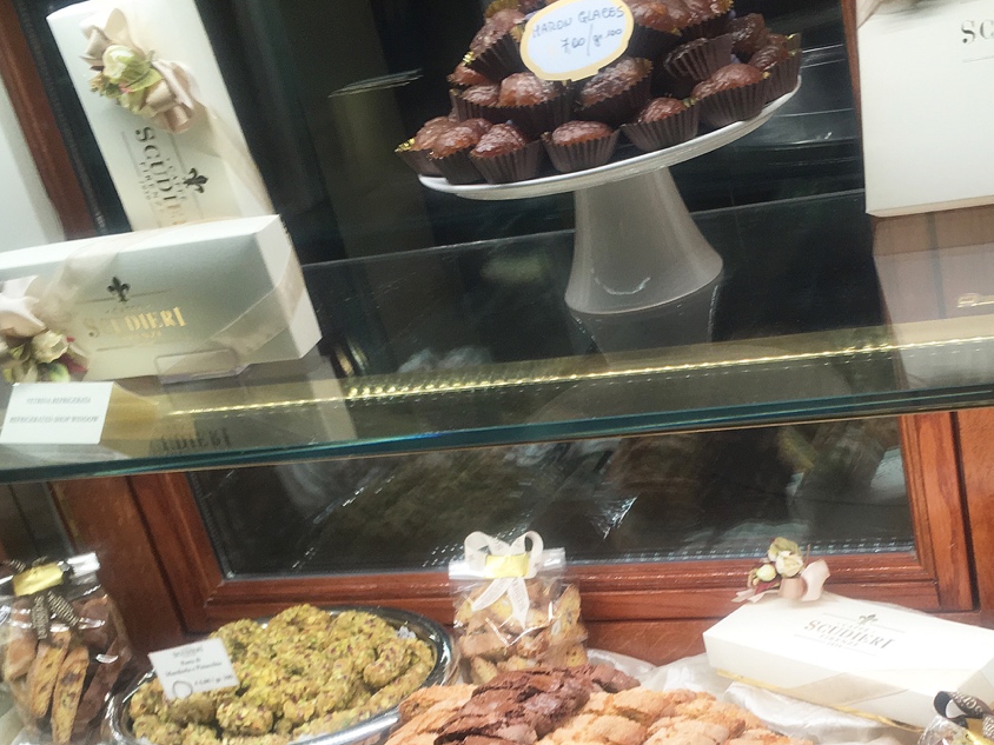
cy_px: 657
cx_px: 623
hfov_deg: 34.7
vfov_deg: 25.8
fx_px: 1579
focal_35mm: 55
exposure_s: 1/50
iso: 32
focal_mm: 4.15
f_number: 2.2
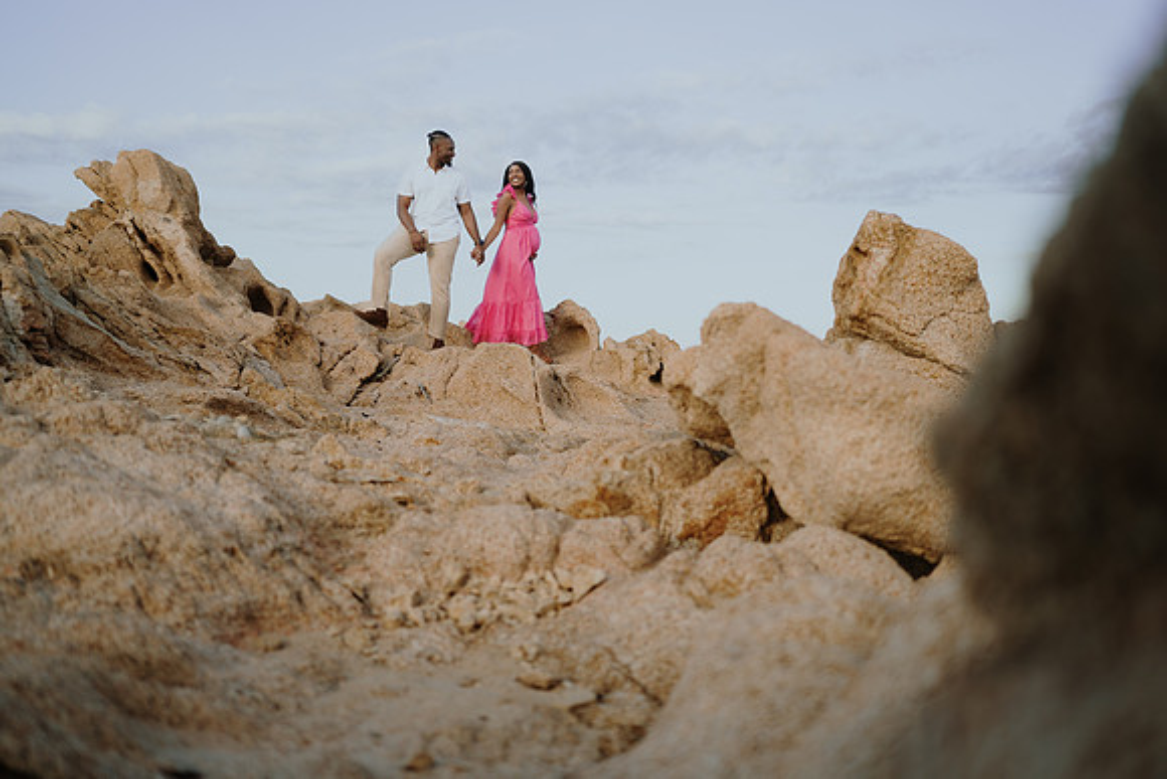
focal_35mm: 35
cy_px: 390
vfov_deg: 37.9
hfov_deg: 54.4
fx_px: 1135
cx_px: 584
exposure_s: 1/3200
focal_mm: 35
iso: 100
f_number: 1.8
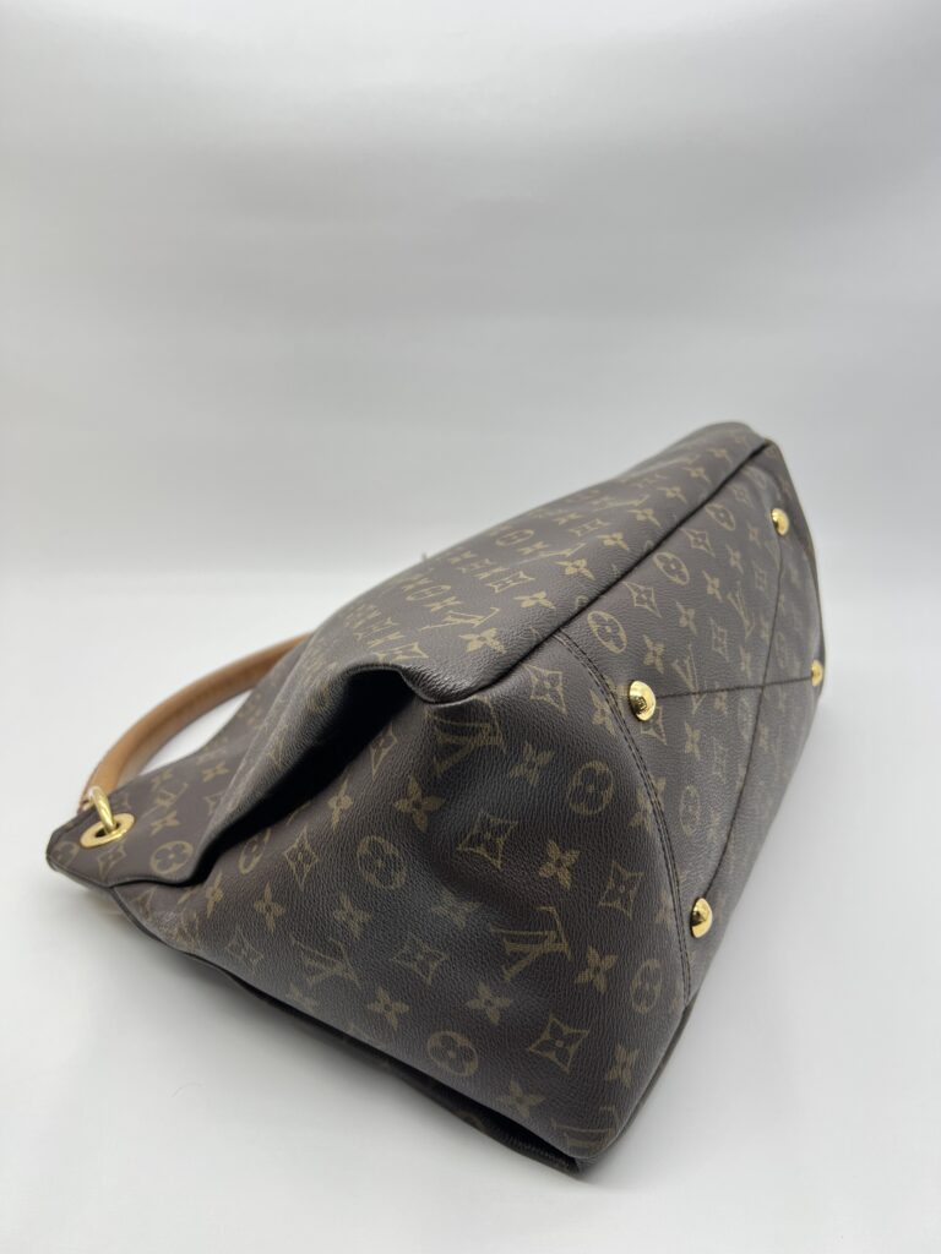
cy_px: 627
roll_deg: +0.3
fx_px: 942
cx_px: 470
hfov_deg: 53.1
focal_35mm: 26
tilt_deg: -23.6
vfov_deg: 67.3
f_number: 1.5
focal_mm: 5.7
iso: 32
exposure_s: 1/100
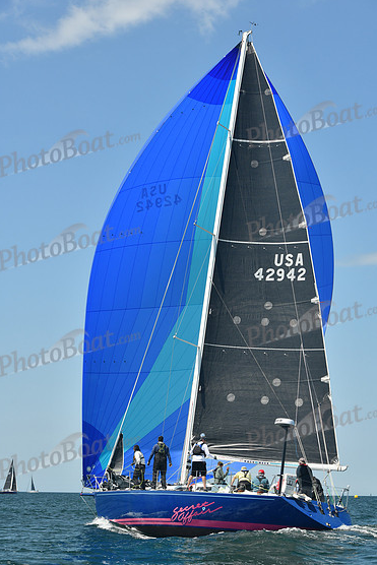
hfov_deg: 18.7
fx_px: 1146
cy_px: 284
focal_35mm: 73
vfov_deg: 27.7
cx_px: 194
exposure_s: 1/640
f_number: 7.1
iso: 320
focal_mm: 70
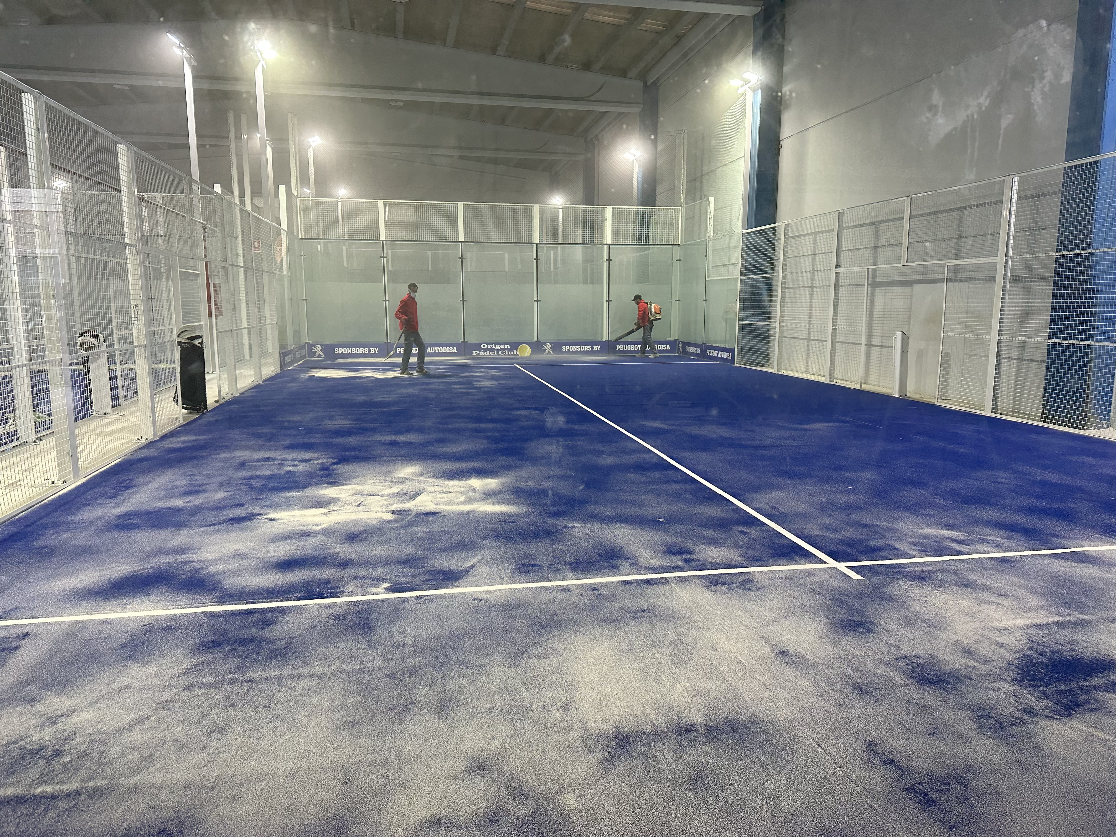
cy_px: 418
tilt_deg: -9.9
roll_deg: +0.2
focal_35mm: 24
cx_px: 558
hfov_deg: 71.6
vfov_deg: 56.8
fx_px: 774
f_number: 1.78
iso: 200
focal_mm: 6.86
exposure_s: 1/100
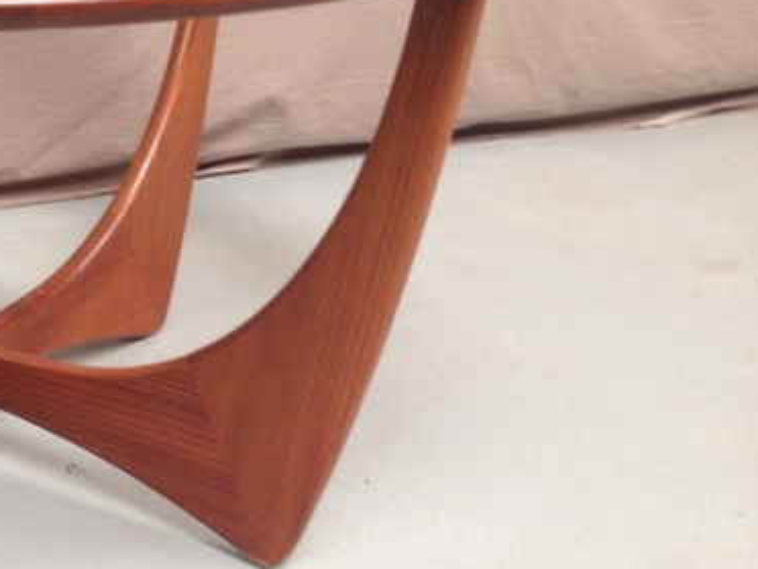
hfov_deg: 25.7
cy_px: 290
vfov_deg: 20.7
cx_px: -45
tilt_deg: -21.0
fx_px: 1555
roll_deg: -0.5
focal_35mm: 71
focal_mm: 4.12
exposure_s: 1/20
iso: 100
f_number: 2.4
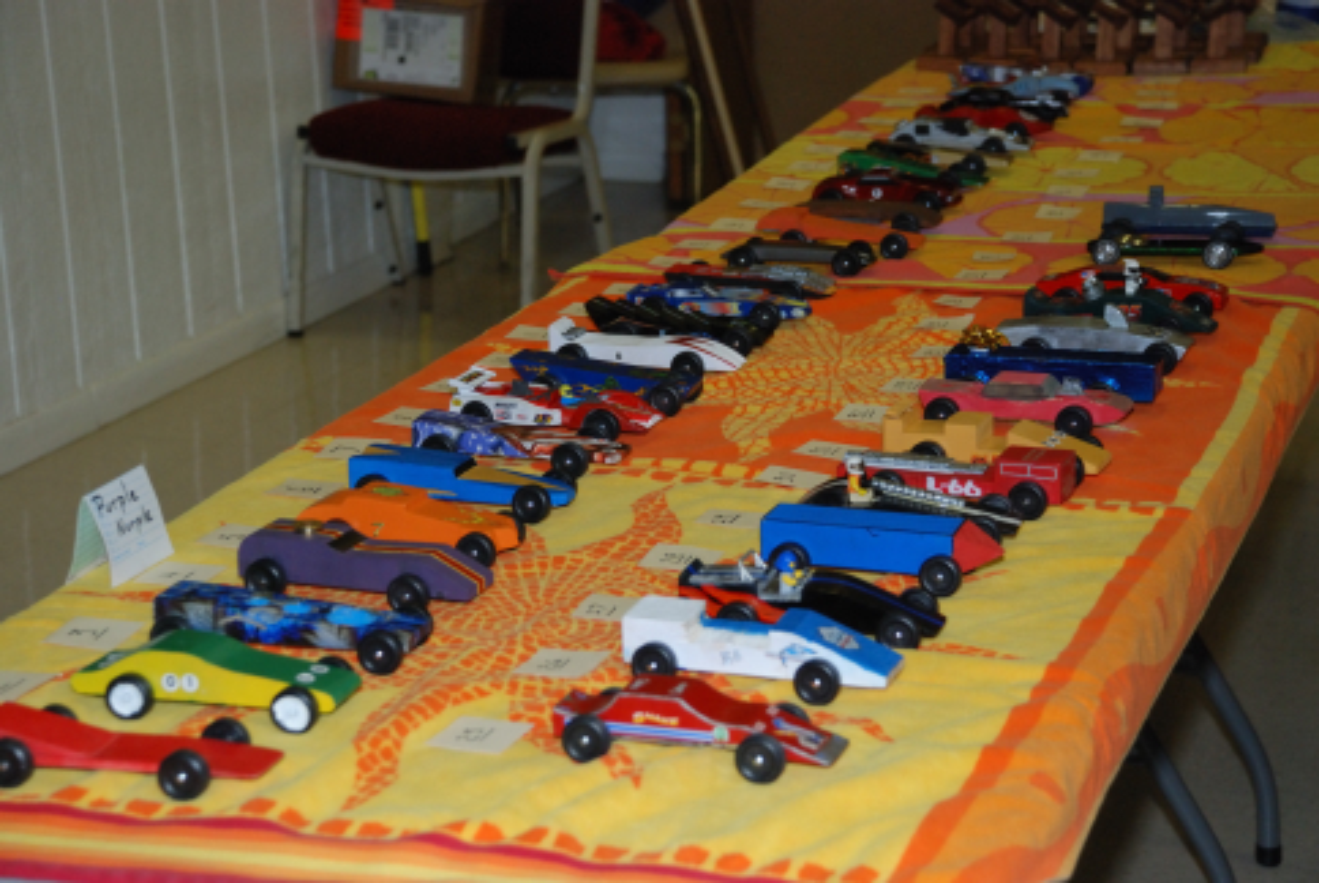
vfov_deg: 15.8
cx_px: 660
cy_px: 442
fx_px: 3191
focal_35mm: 87
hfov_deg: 23.4
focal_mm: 58
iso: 800
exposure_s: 1/125
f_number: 5.3
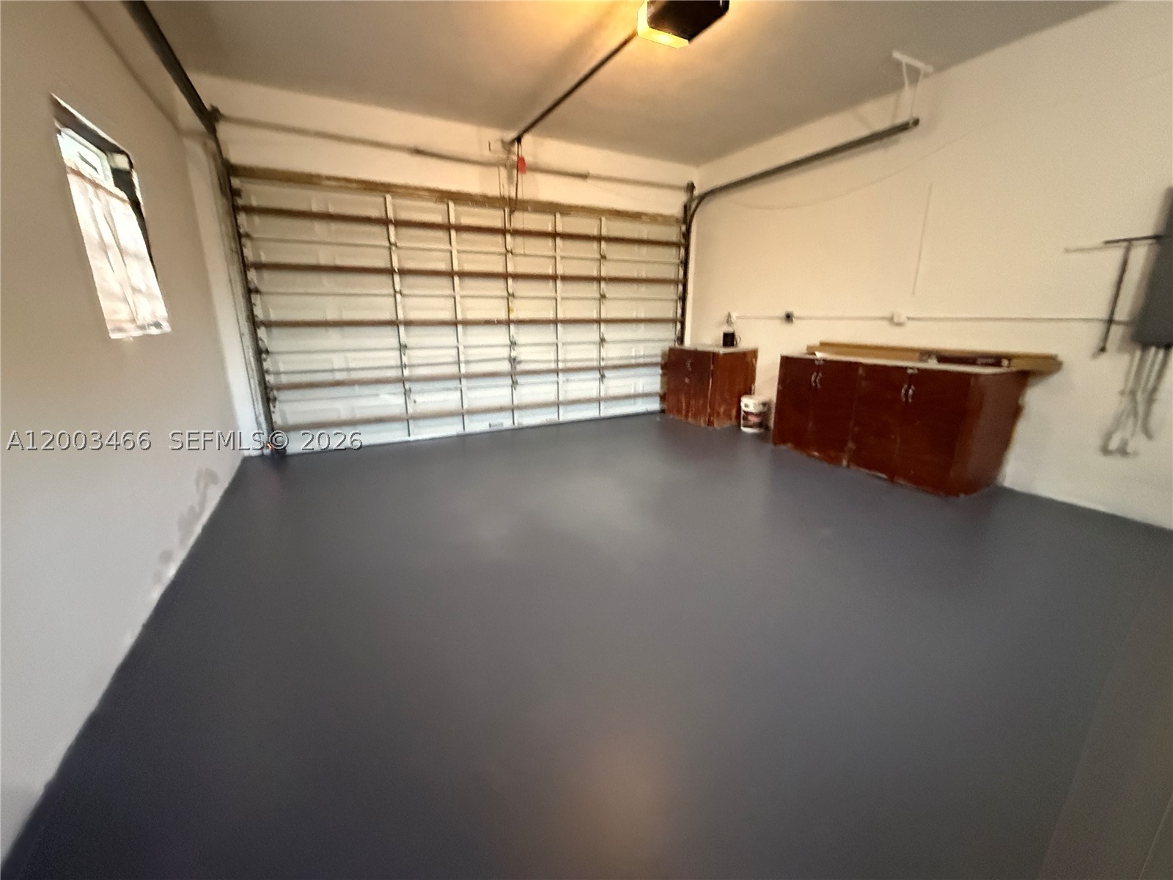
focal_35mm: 14
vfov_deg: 85.7
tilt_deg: -8.9
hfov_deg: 102.1
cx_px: 586
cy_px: 440
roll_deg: +0.5
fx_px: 474
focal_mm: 2.22
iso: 1250
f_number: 2.2
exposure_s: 1/60
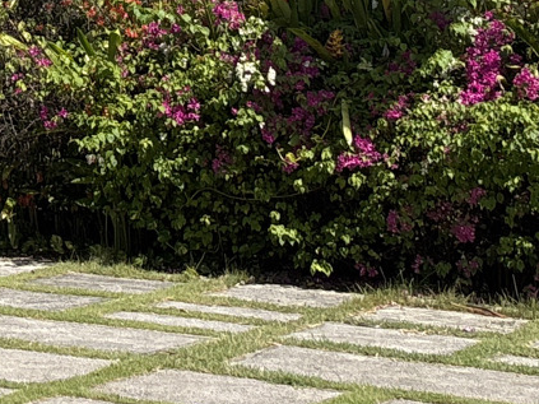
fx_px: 1915
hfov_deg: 15.1
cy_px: -514
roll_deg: -1.1
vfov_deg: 10.6
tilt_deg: +16.1
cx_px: -213
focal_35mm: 123
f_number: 1.6
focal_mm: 5.96
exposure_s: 1/4425
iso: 50
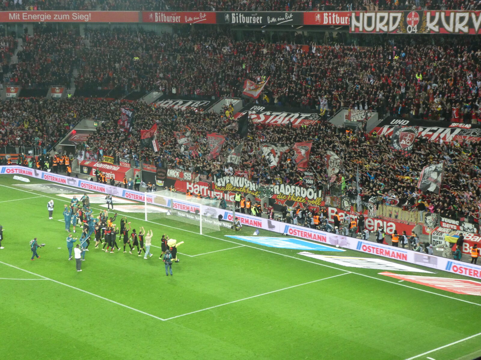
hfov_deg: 27.8
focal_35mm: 70
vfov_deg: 21.0
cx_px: 240
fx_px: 973
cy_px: 180
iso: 500
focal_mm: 12.5
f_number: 4.5
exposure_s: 1/80
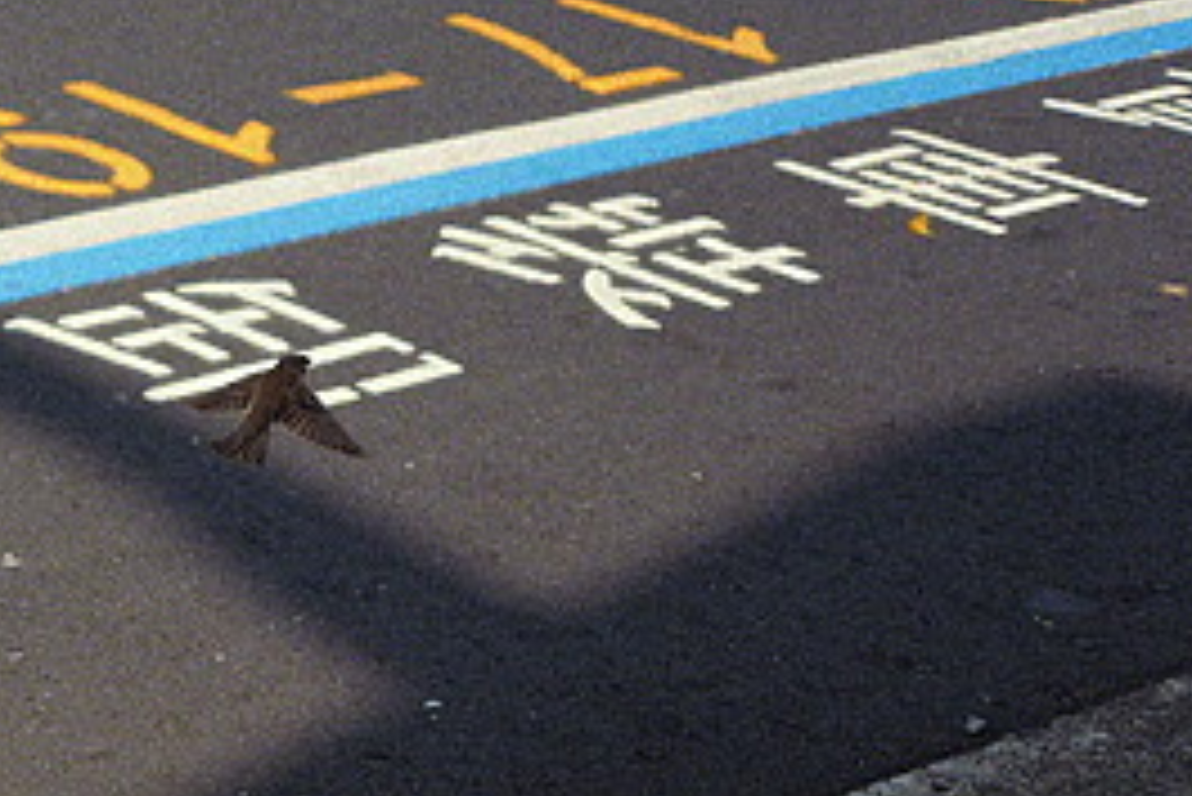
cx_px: -486
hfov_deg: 18.1
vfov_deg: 13.0
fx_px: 3412
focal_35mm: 103
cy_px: 895
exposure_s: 1/1600
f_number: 2.2
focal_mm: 35
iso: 200
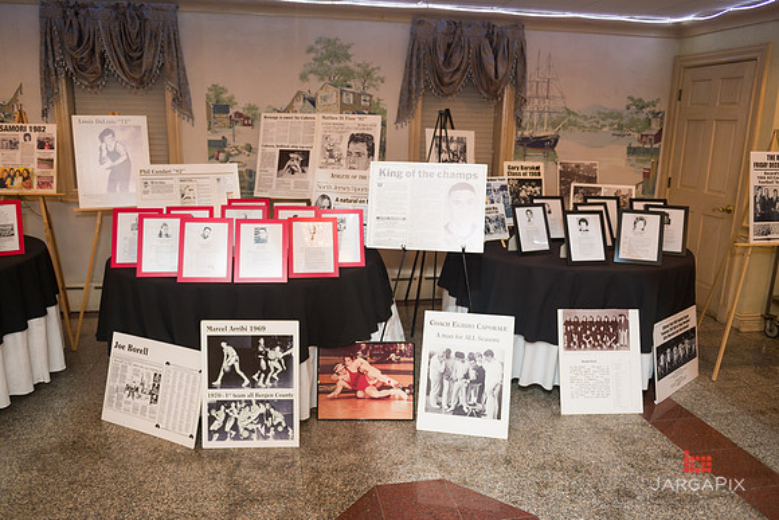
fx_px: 606
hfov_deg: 65.5
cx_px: 390
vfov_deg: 46.4
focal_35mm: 28
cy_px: 260
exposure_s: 1/125
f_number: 3.2
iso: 1000
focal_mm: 28
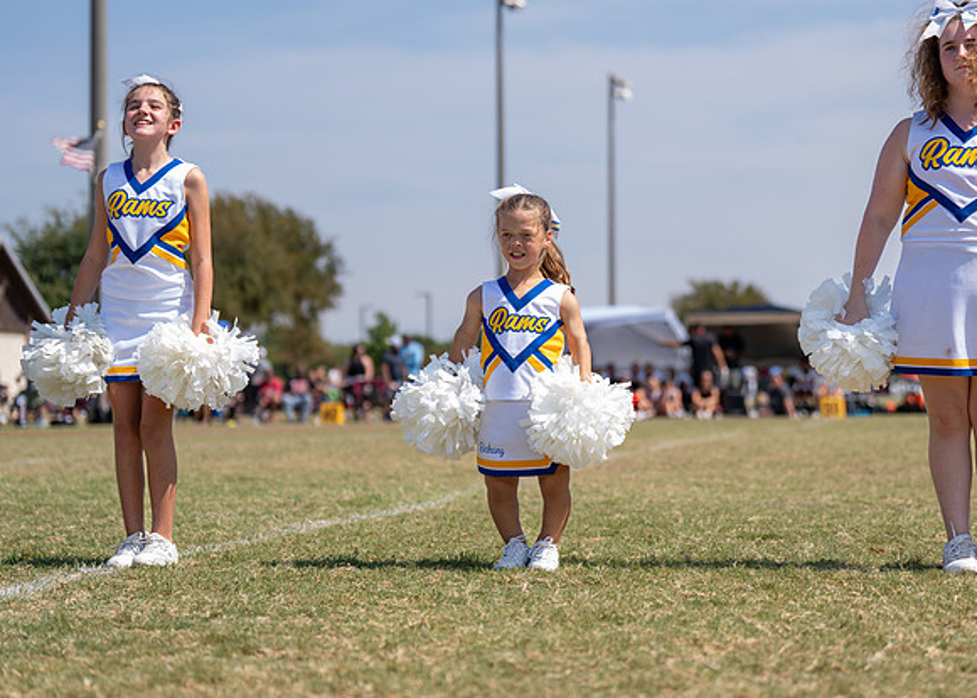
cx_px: 557
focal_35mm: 100
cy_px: 303
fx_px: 2760
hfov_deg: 20.1
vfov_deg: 14.4
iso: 80
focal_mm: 84
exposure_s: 1/1600
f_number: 2.8
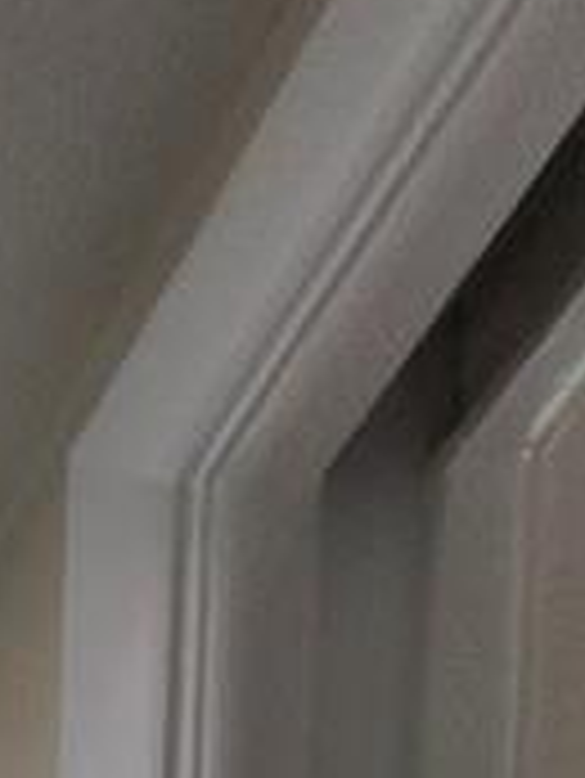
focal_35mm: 90
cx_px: -1202
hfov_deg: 10.7
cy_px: 2554
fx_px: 2025
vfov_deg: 10.3
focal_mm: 2.2
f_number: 1.9
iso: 50
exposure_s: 1/120
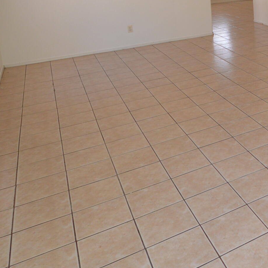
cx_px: 318
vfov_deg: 35.8
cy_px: -5
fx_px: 368
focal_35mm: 42
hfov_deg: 33.1
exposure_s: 1/100
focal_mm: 10
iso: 400
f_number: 5
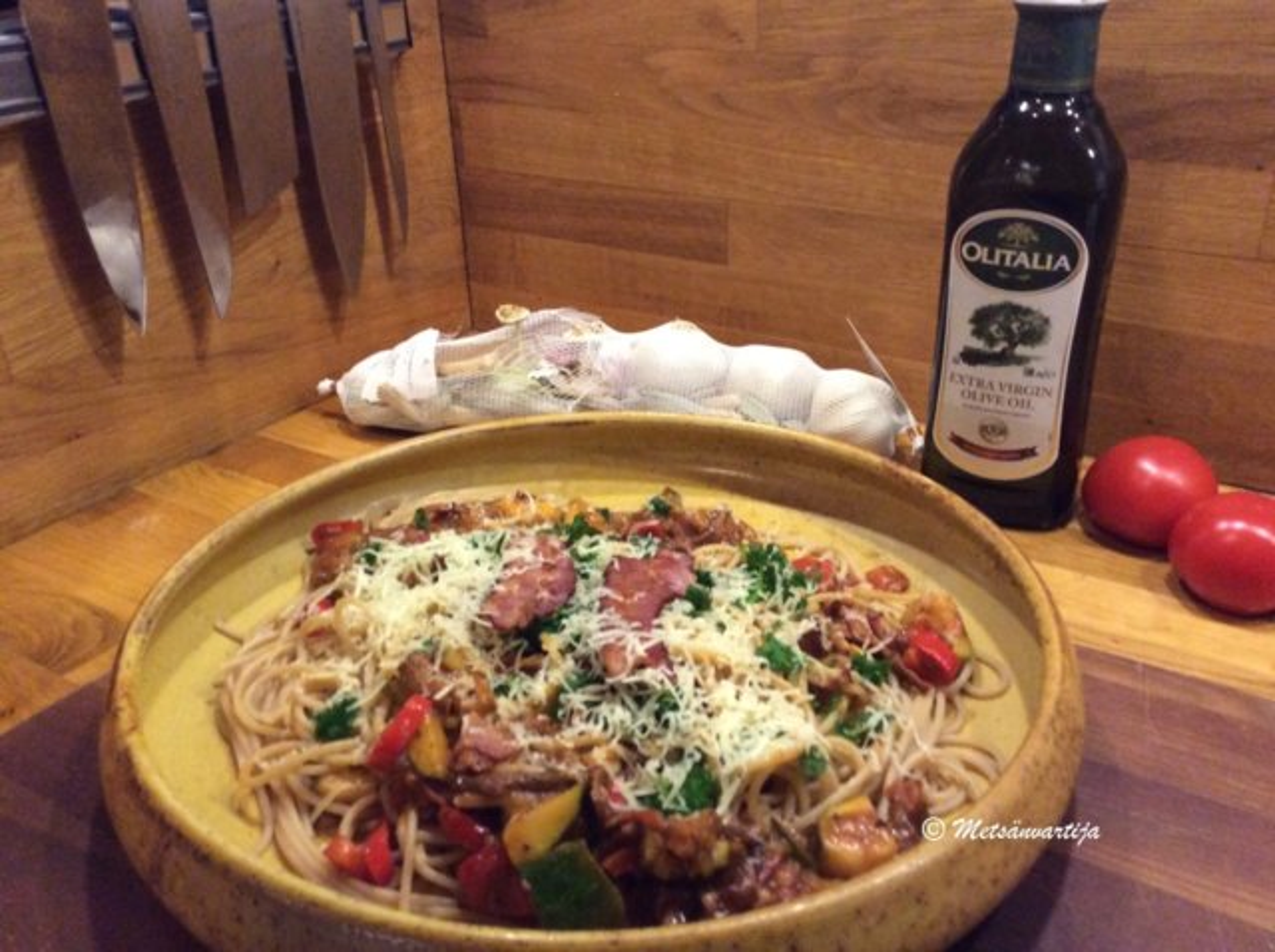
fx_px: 1177
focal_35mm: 32
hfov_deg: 56.9
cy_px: 476
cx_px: 638
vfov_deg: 44.1
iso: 320
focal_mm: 3.3
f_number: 2.4
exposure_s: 1/17
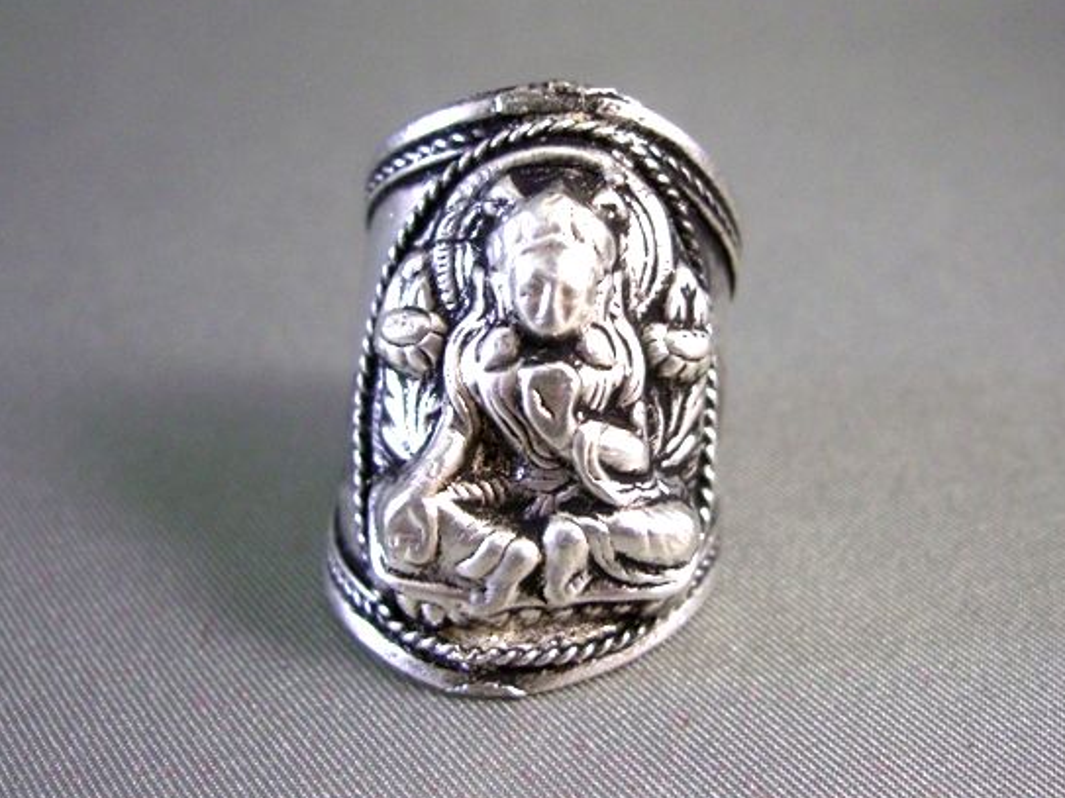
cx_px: 555
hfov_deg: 44.8
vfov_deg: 34.3
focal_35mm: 42
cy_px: 388
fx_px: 1292
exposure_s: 1/80
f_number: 2.8
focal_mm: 7.9
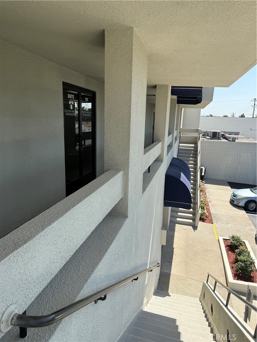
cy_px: 171
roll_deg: -1.6
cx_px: 128
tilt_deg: -11.3
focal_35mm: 24
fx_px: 238
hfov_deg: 56.8
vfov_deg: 71.6
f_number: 1.78
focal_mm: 6.76
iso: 80
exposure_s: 1/3145
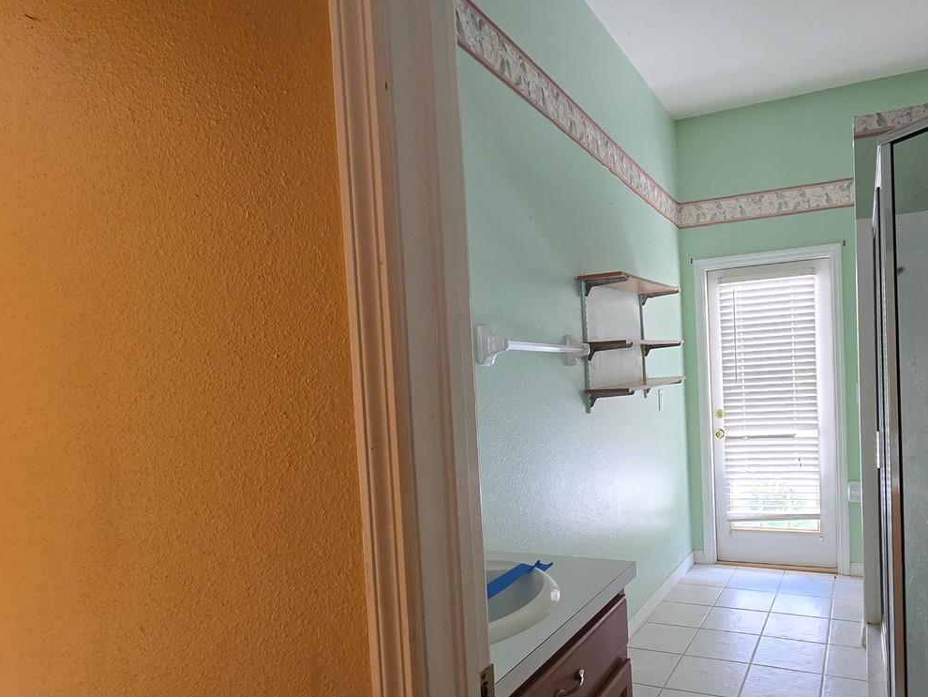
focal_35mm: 21
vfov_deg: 63.0
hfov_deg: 76.3
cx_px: 625
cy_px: 411
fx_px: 563
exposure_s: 1/60
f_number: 2.2
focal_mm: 2.2
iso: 160
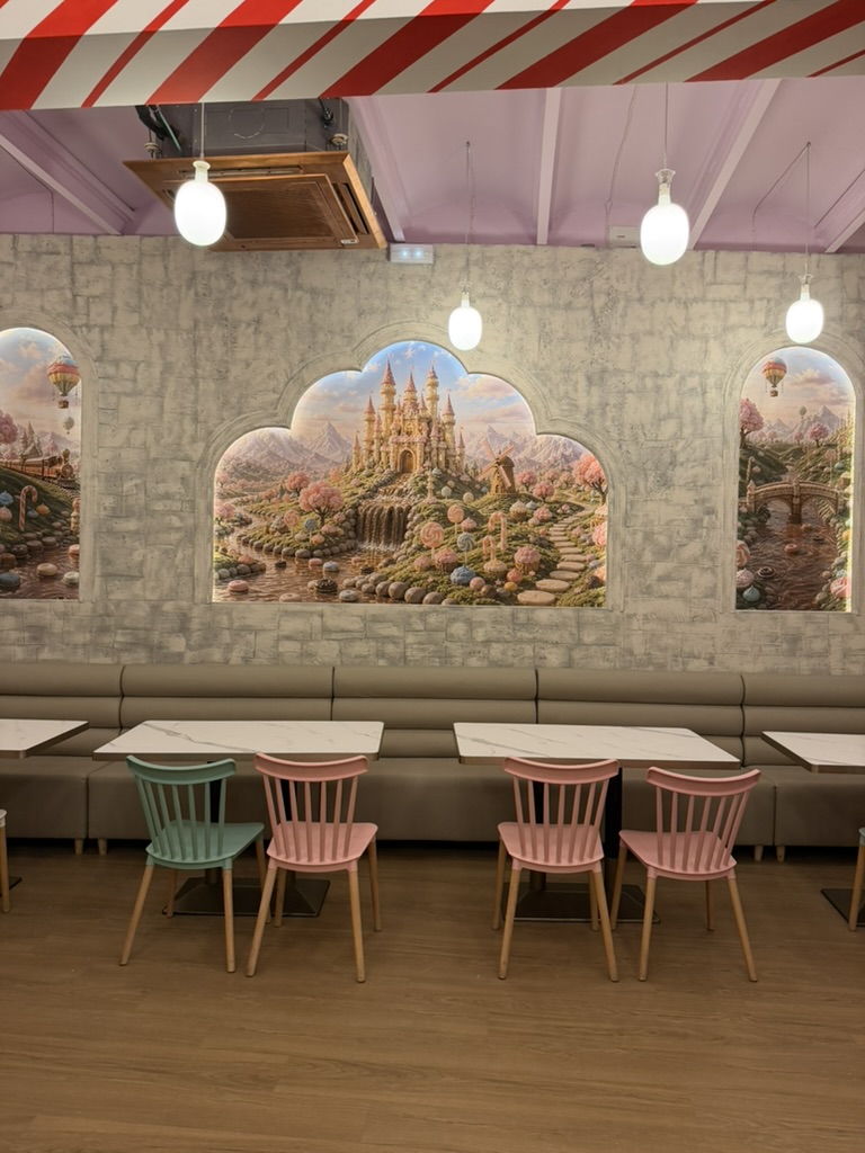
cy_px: 576
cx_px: 432
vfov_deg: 71.6
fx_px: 800
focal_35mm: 24
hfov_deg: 56.8
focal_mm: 6.76
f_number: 1.78
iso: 160
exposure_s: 1/50
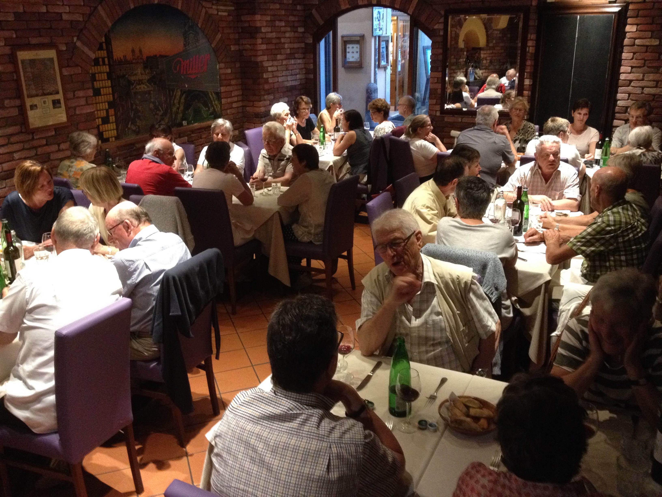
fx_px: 669
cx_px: 331
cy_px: 248
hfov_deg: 52.6
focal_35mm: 35
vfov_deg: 40.7
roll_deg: +0.6
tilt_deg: -17.2
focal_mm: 4.28
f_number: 2.4
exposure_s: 1/20
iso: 320
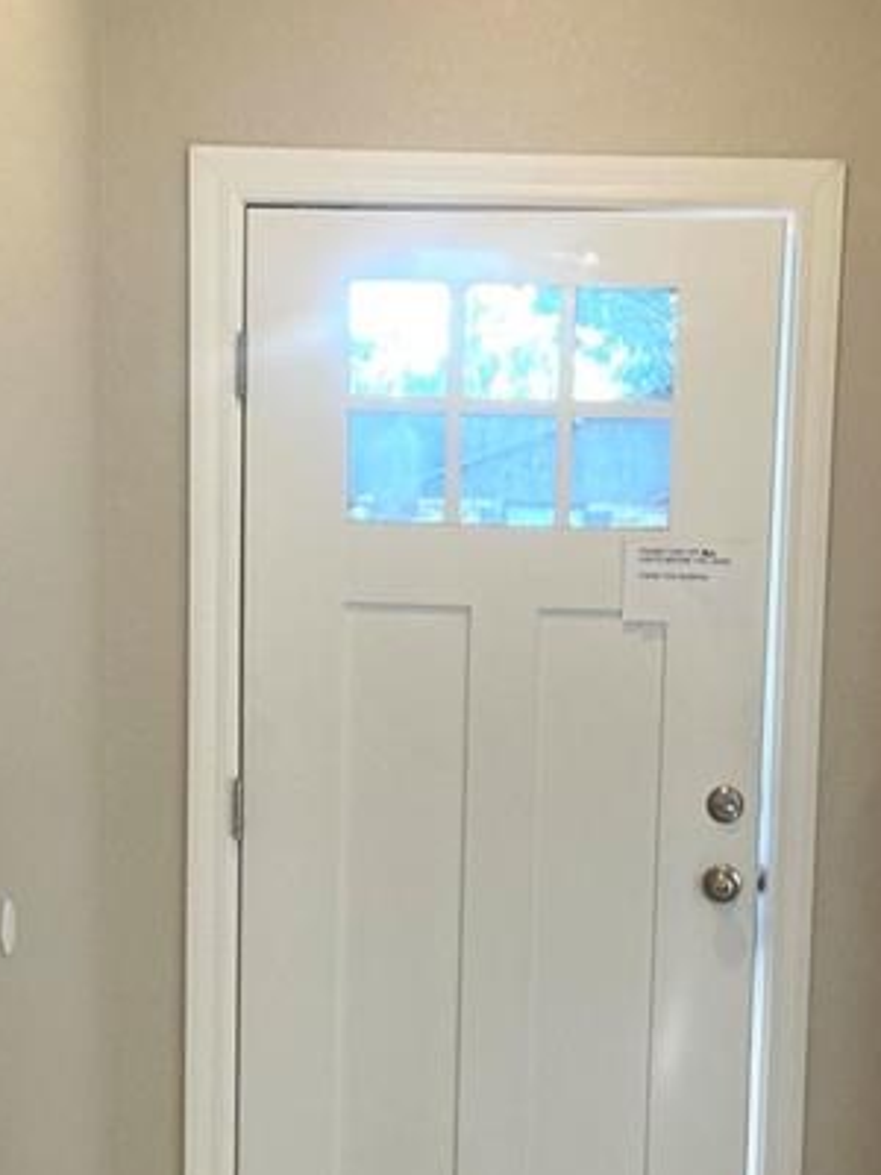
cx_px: 534
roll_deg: -1.4
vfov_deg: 24.5
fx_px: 2647
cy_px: 1005
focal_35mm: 78
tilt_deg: -7.9
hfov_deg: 18.9
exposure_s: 1/120
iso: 125
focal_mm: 4.25
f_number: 1.8
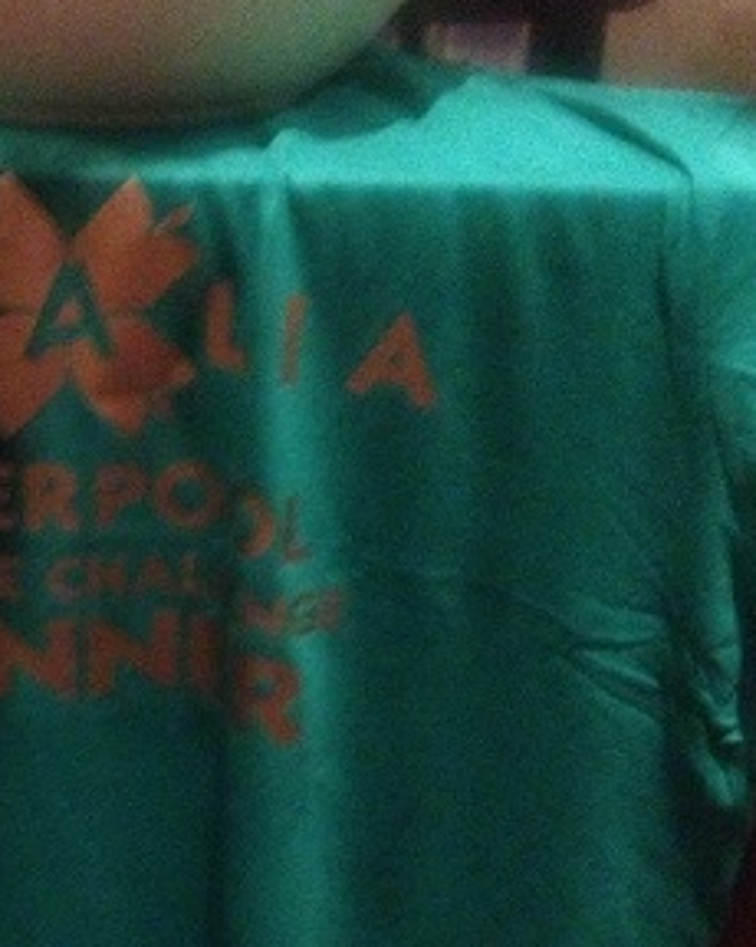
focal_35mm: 62
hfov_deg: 24.2
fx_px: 1736
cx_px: 141
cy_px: 620
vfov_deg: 30.3
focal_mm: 4.28
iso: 800
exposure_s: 1/15
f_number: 2.4
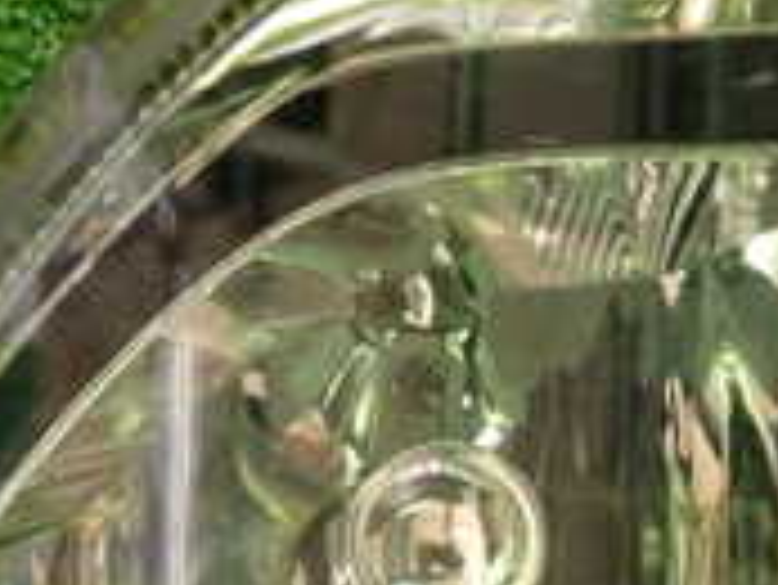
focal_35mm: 104
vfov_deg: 14.2
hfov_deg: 18.5
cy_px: 382
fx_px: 2339
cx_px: 733
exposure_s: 1/30
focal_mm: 5.4
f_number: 2.3
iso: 320
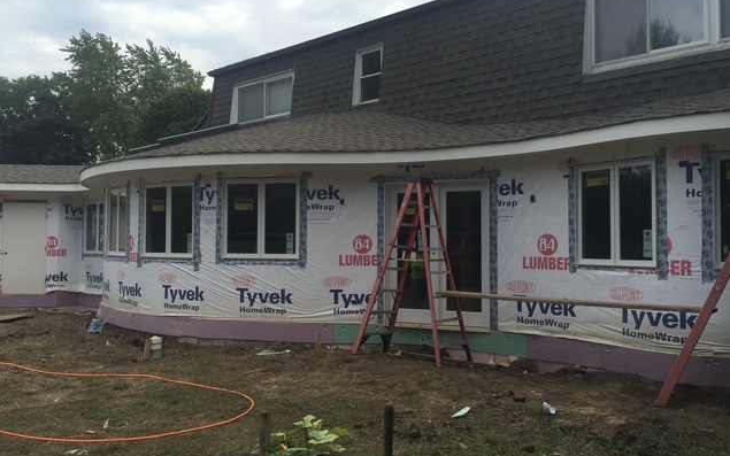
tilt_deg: +1.1
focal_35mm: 31
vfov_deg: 40.6
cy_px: 225
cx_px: 367
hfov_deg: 61.2
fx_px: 617
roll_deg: -0.6
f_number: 2.2
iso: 32
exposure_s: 1/775
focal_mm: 4.15
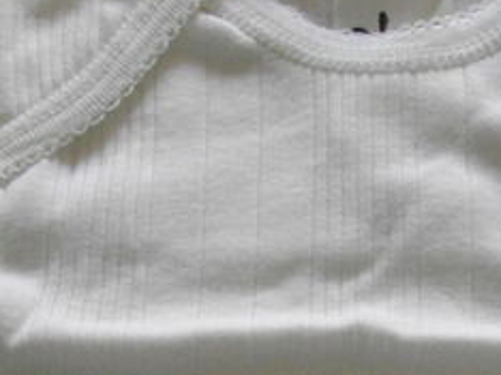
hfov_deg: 14.3
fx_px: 1981
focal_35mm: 137
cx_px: 420
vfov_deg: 10.2
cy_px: 677
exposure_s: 1/50
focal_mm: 5.7
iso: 204
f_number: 2.9
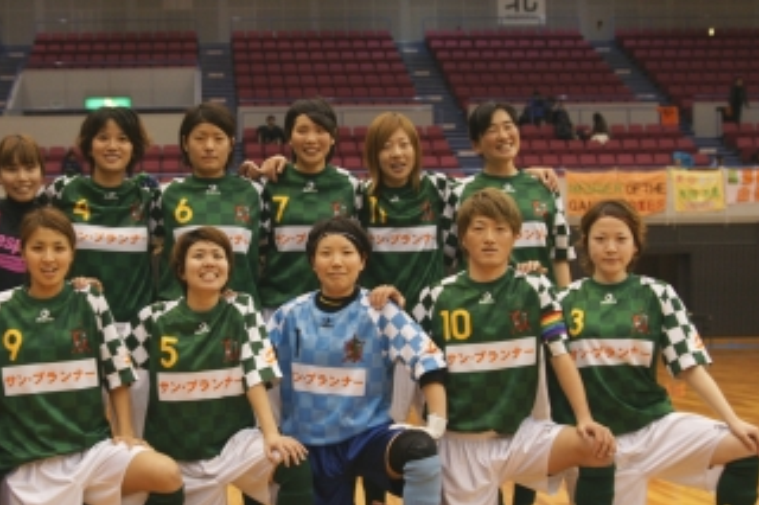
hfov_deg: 32.6
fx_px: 1285
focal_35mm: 61
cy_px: 302
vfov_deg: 22.2
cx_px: 254
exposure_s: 1/40
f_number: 2.8
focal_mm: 26
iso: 500
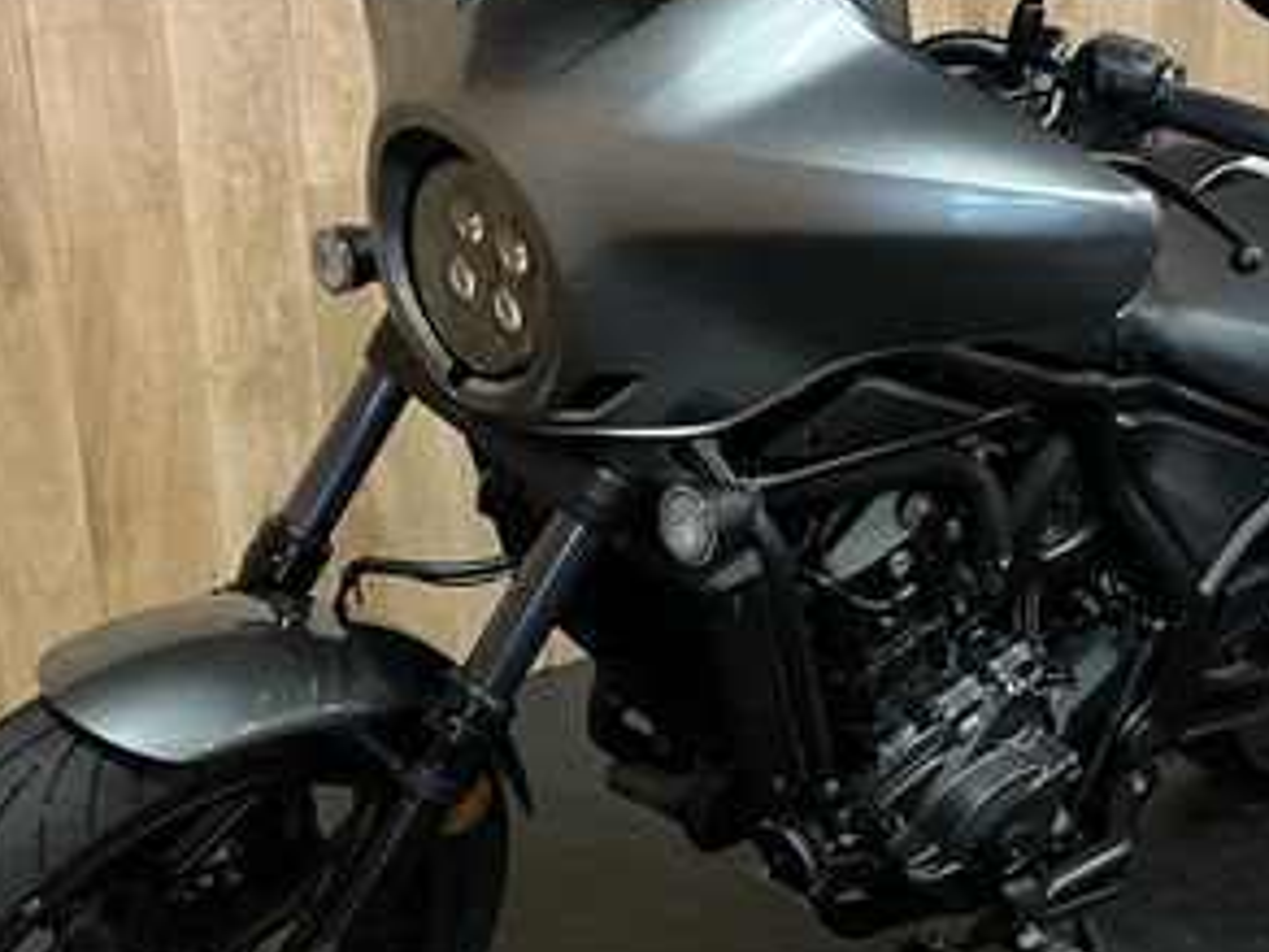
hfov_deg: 33.8
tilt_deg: -17.9
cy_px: 491
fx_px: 2090
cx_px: 665
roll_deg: +2.2
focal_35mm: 57
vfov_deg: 25.7
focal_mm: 5.1
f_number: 1.6
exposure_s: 1/33
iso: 640
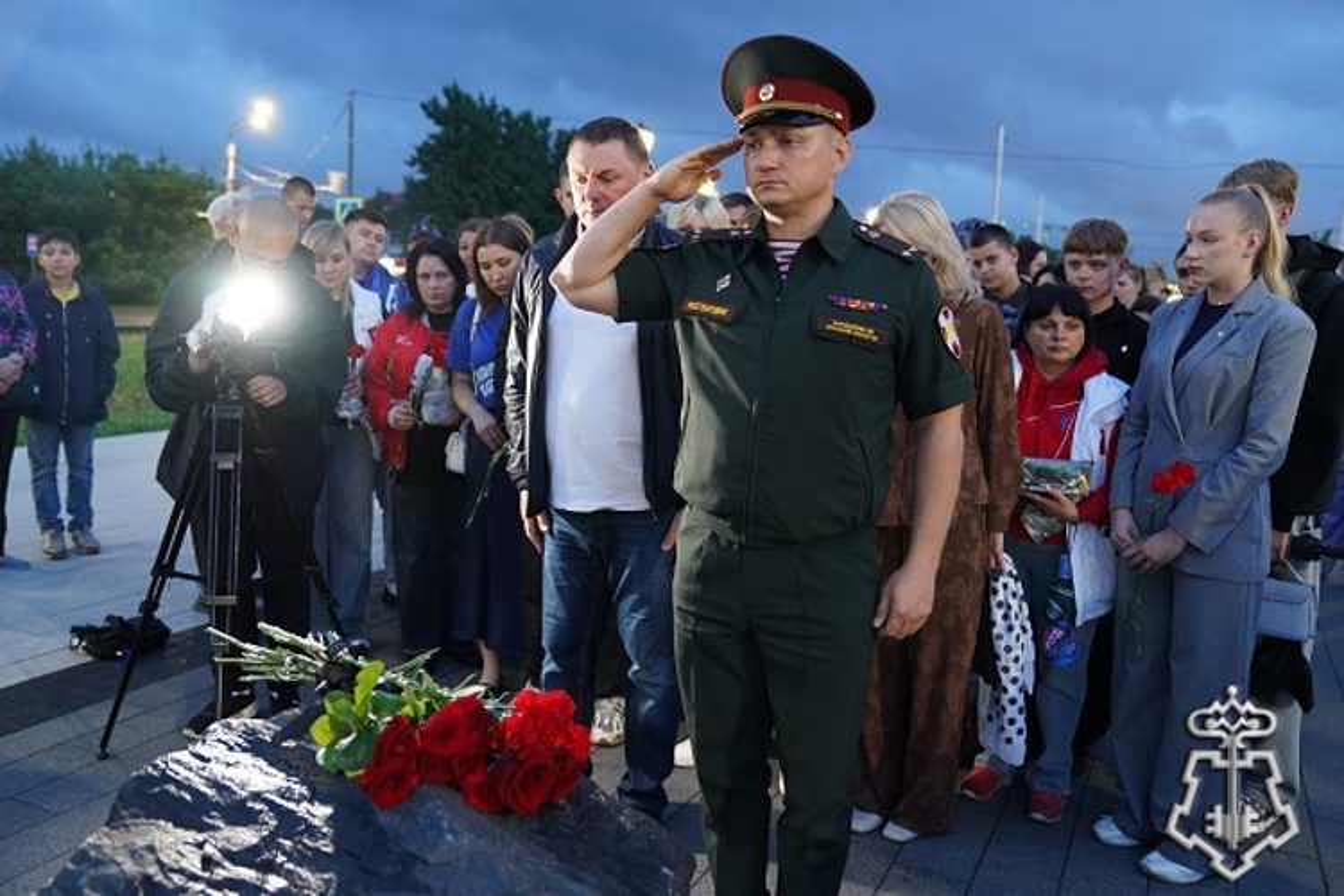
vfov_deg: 43.6
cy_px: 448
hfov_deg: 61.9
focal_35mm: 30
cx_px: 672
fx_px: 1120
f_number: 2.8
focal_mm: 30
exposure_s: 1/30
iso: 4000
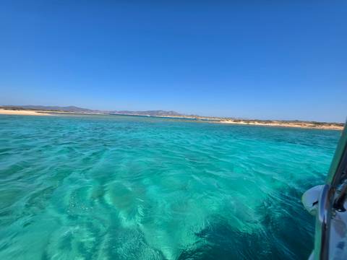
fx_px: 130
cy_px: 130
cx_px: 174
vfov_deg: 89.9
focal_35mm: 13
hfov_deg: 106.2
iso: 32
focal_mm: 2.2
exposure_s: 1/1484
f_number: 1.9
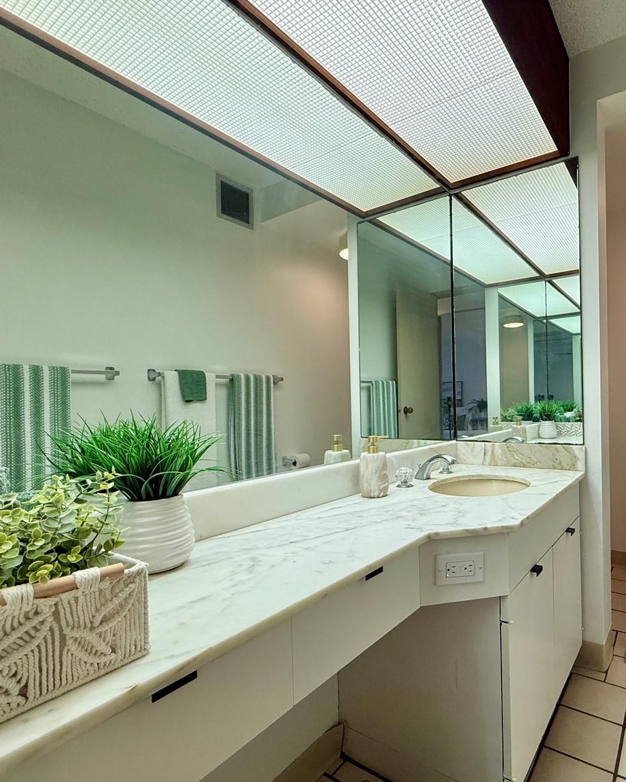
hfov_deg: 68.7
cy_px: 406
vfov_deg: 83.2
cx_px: 421
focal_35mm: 19
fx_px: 440
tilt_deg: -0.6
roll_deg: +1.1
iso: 160
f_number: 2.2
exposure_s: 1/120
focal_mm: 2.22
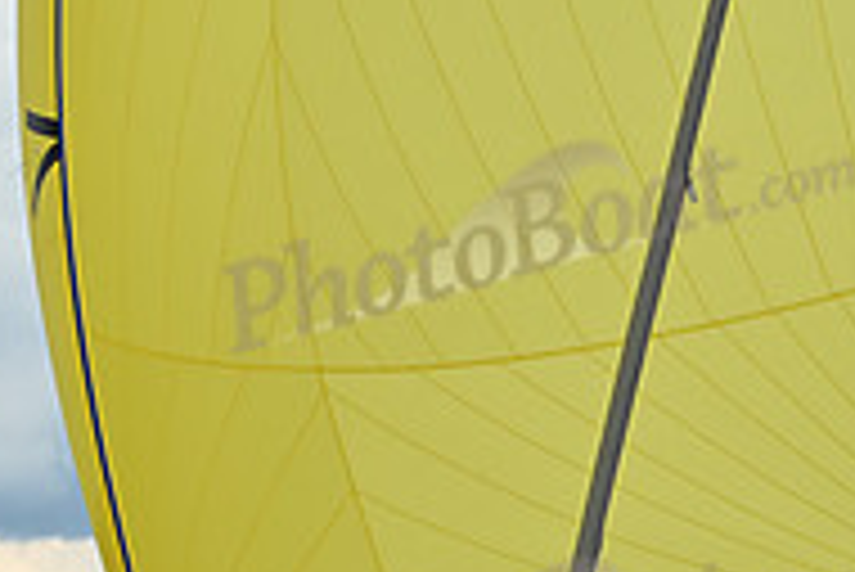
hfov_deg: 9.4
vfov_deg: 6.4
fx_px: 5086
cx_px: 1094
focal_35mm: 214
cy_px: 822
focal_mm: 70
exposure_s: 1/800
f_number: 7.1
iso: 250
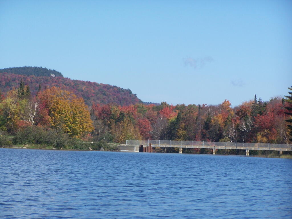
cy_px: 110
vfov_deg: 9.3
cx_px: 146
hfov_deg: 12.4
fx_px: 1341
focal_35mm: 159
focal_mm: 26.4
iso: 80
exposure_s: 1/1000
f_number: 3.2
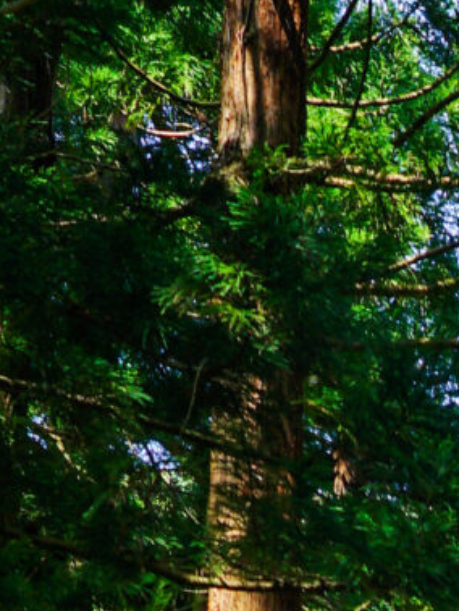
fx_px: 5404
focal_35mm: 306
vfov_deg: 6.1
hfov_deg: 4.7
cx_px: 1105
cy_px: 1634
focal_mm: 47
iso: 100
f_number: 7.1
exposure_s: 1/80
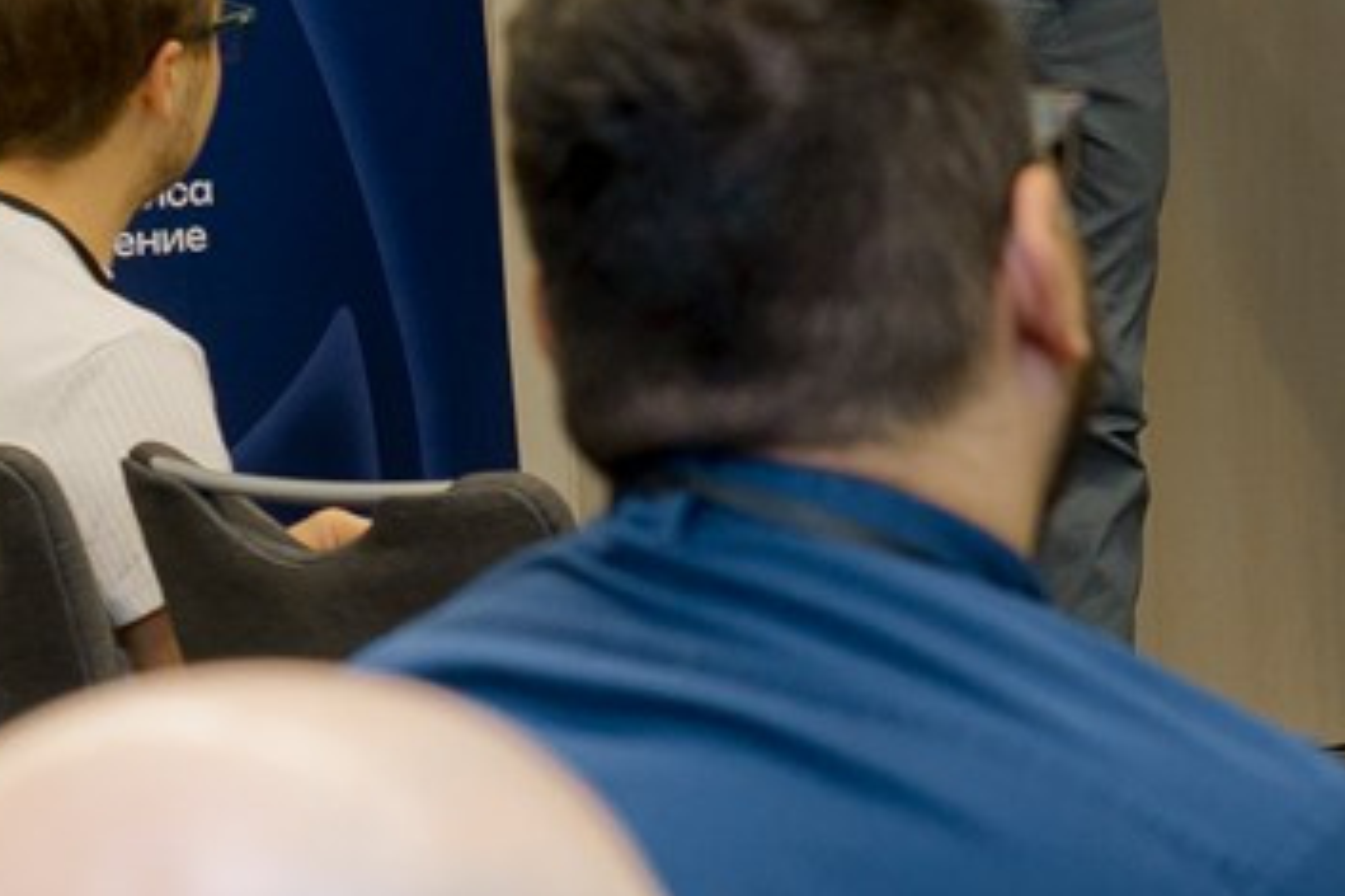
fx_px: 8887
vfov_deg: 5.8
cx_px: 2656
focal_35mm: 238
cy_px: 482
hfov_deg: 8.2
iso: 400
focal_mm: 42
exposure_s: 1/125
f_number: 3.5
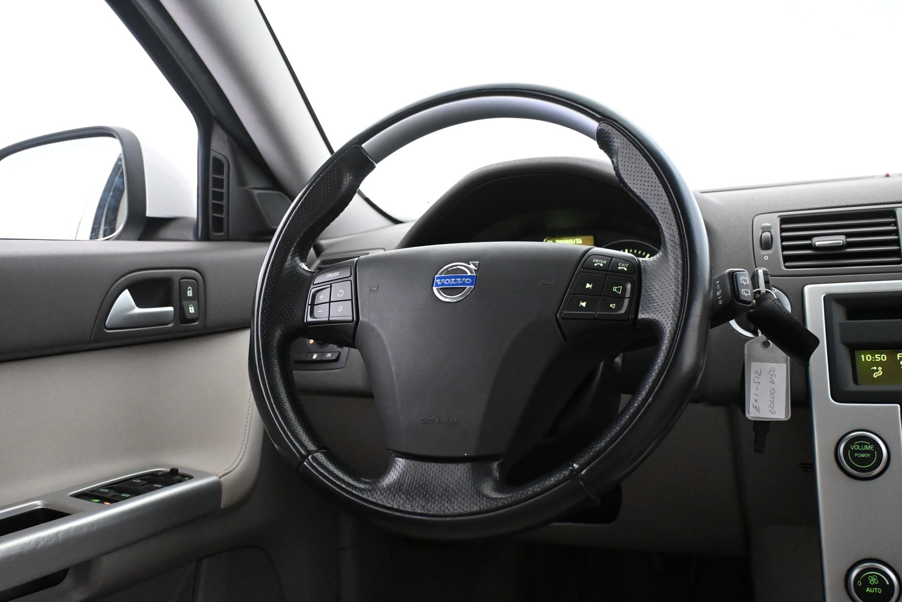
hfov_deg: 53.1
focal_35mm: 36
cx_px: 451
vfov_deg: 36.9
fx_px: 902
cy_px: 301
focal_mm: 24
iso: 6400
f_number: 4.2
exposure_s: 1/60
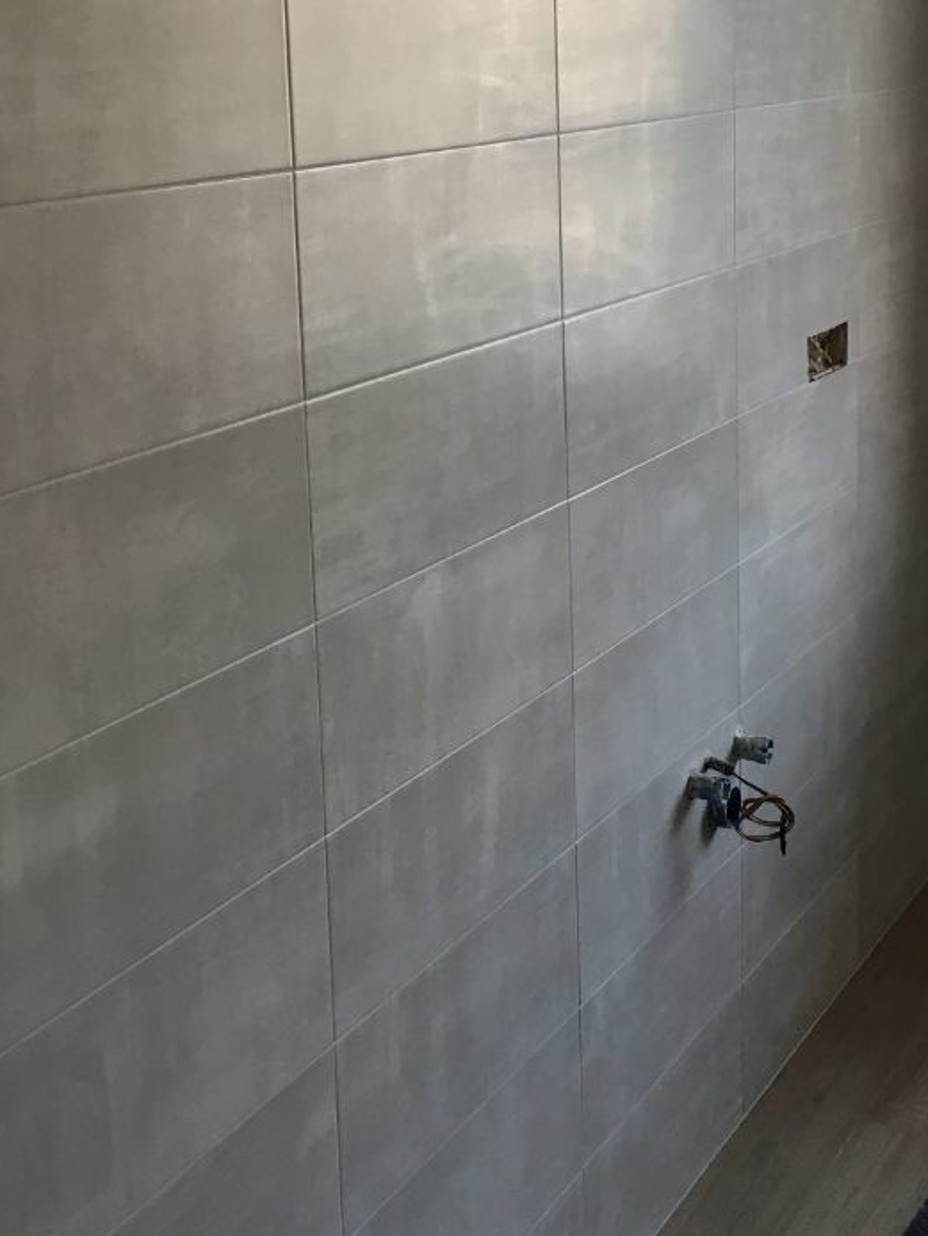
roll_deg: +1.4
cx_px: 636
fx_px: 2036
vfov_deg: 33.5
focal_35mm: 57
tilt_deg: -10.3
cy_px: 418
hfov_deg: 25.5
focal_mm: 4.15
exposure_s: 1/33
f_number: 2.2
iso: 25
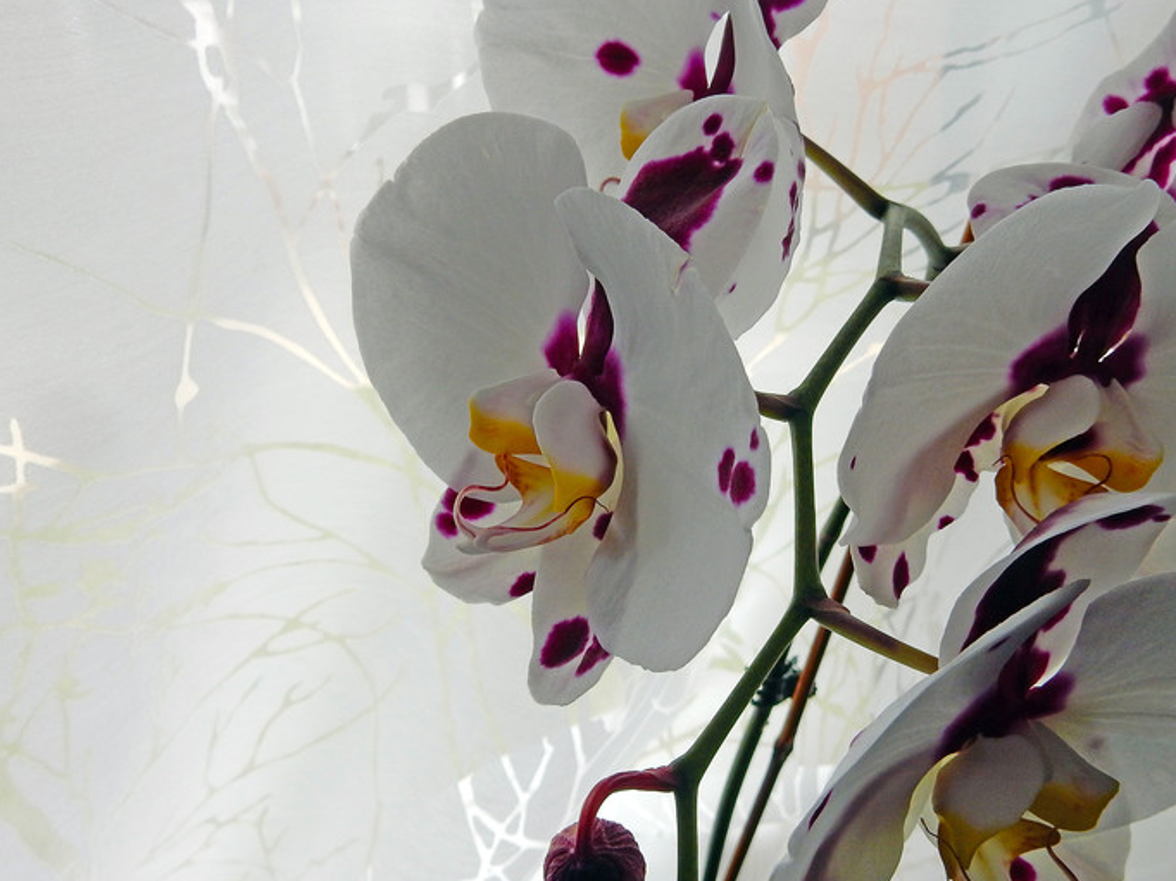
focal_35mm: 33
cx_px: 755
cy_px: 447
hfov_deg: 54.6
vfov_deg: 42.9
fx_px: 1121
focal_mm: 4.5
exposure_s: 1/200
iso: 125
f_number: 3.7
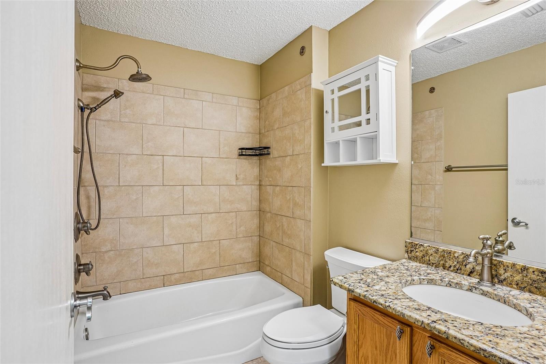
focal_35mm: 17
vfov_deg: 70.4
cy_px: 182
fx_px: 258
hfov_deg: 93.3
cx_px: 273
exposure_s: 1/1.25
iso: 125
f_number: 8
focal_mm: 17
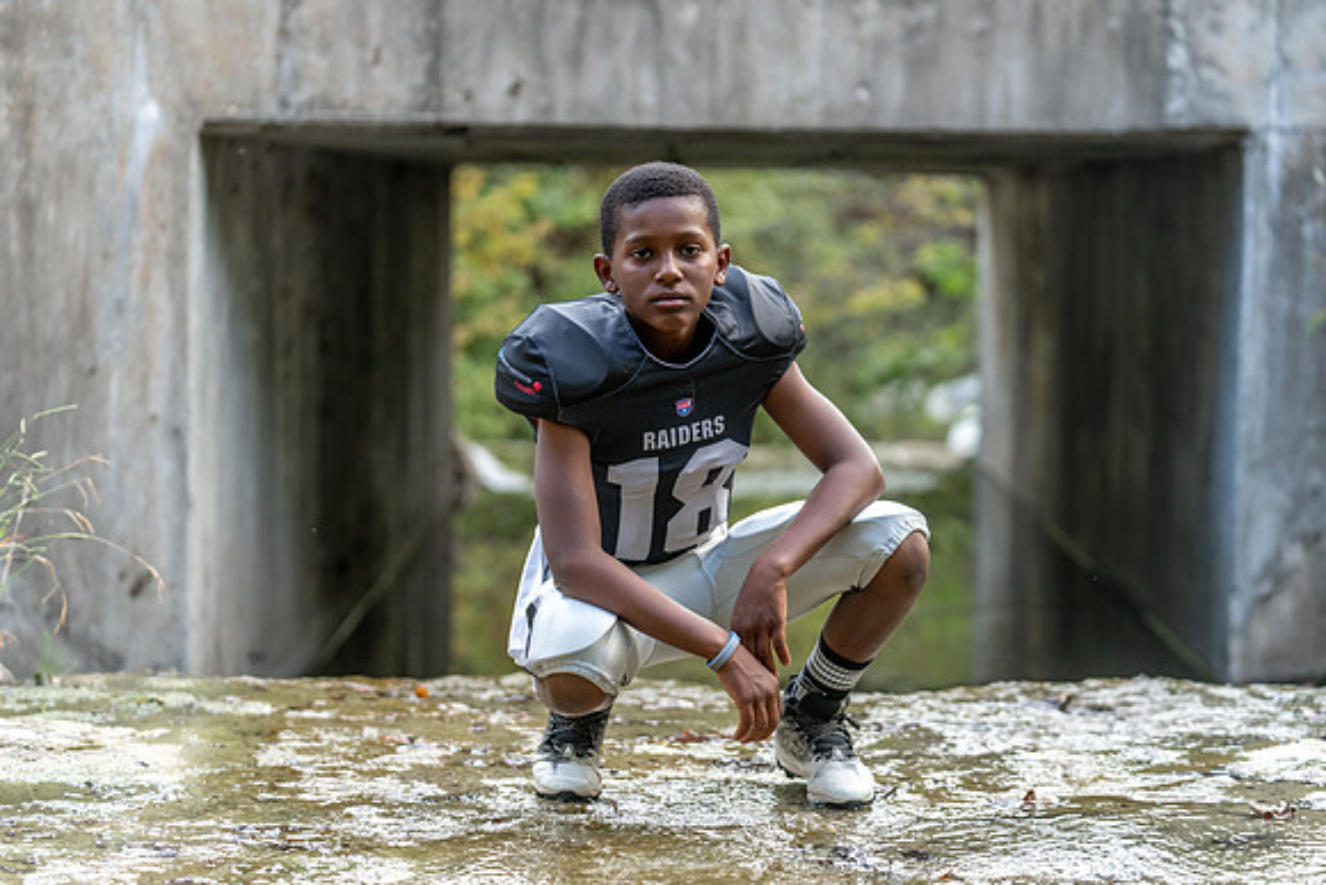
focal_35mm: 83
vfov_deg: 16.5
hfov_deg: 24.5
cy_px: 442
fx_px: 3058
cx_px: 663
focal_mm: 83
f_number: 2.8
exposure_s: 1/320
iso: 640
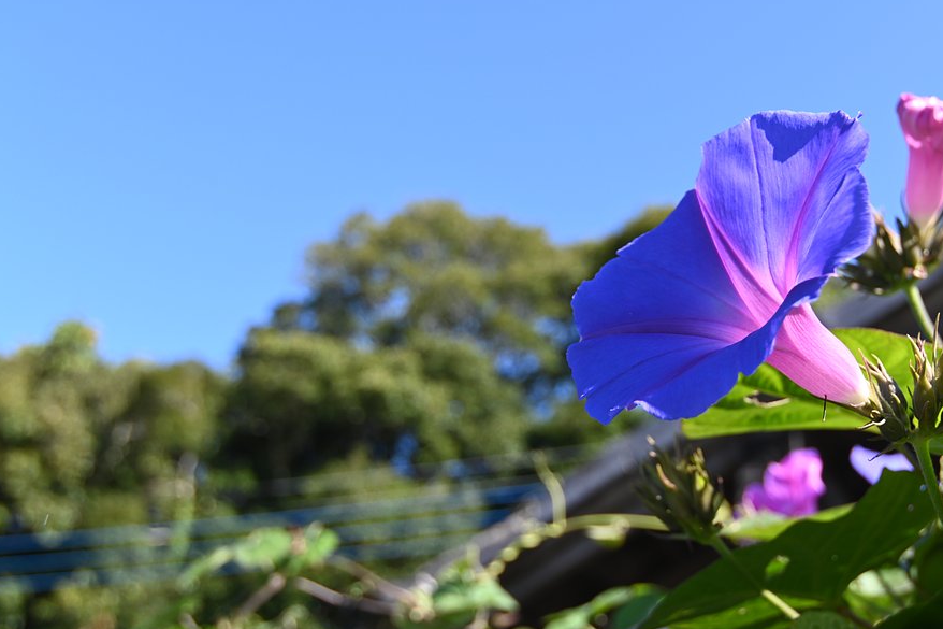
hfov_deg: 40.3
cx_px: 510
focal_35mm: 49
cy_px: 320
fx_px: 1283
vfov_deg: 27.5
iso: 100
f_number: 6.3
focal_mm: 28
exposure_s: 1/160
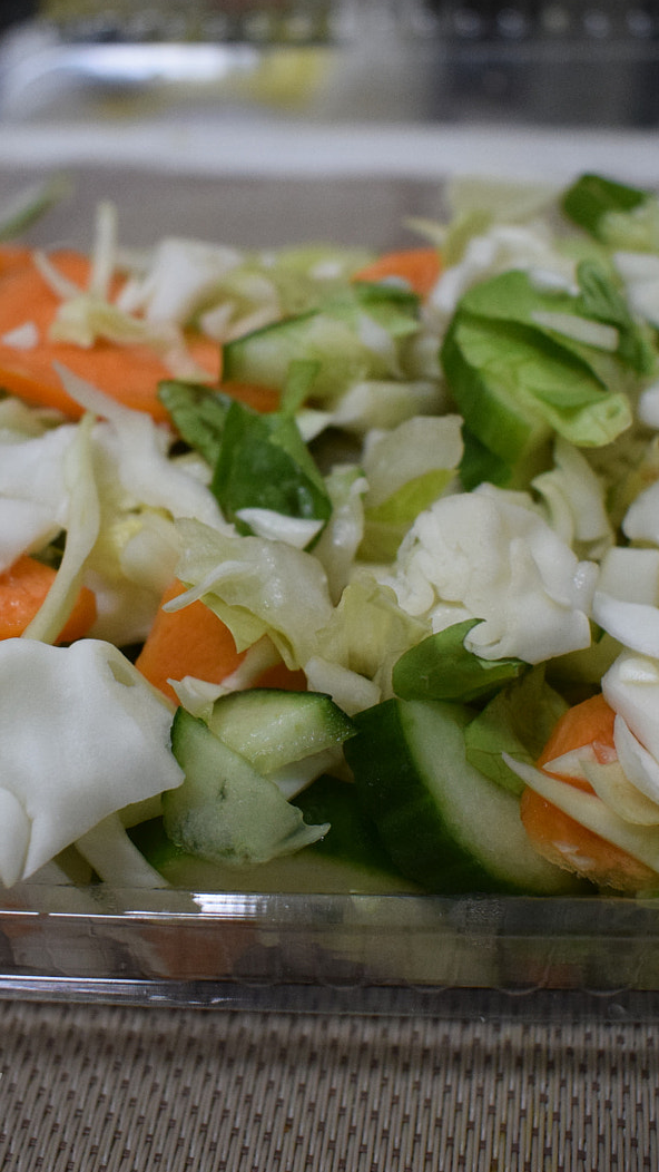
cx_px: 312
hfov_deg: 27.7
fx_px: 1335
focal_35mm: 43
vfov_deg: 47.4
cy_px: 579
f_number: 4
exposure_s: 1/125
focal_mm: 18
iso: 1600
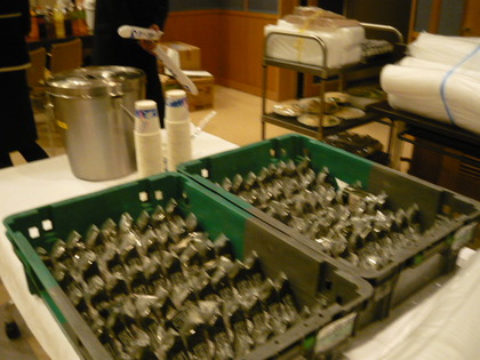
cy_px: 180
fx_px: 458
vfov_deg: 42.9
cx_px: 240
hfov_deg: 55.4
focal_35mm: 33
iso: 400
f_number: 2.8
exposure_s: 1/10
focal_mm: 5.5
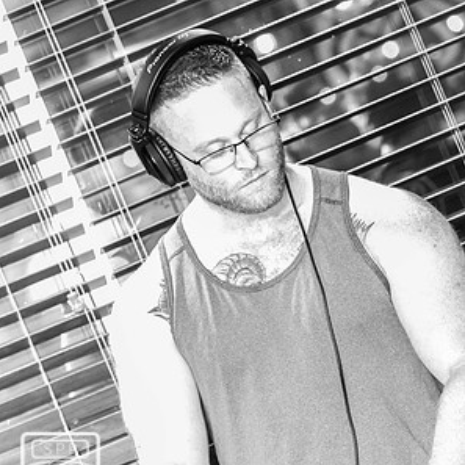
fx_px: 3815
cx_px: 232
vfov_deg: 7.0
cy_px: 243
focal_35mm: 251
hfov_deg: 7.0
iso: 12800
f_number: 4.8
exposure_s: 1/40
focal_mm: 130
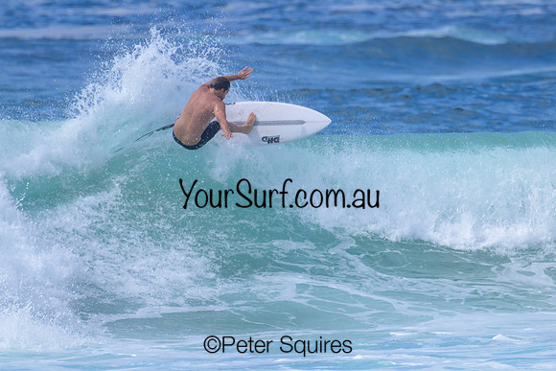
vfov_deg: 1.3
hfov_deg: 1.9
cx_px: 295
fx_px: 16903
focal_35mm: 1094
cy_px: 216
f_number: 11
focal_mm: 800
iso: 560
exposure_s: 1/2000
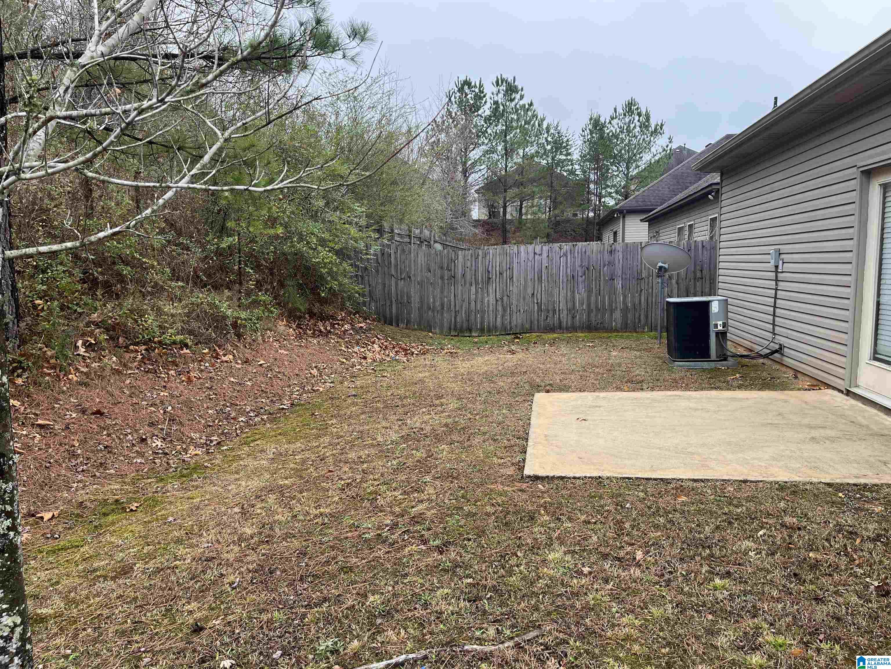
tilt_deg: -6.9
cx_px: 446
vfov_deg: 53.1
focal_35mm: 26
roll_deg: +0.8
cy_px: 334
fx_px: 669
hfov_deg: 67.3
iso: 50
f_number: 1.6
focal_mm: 5.1
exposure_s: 1/304
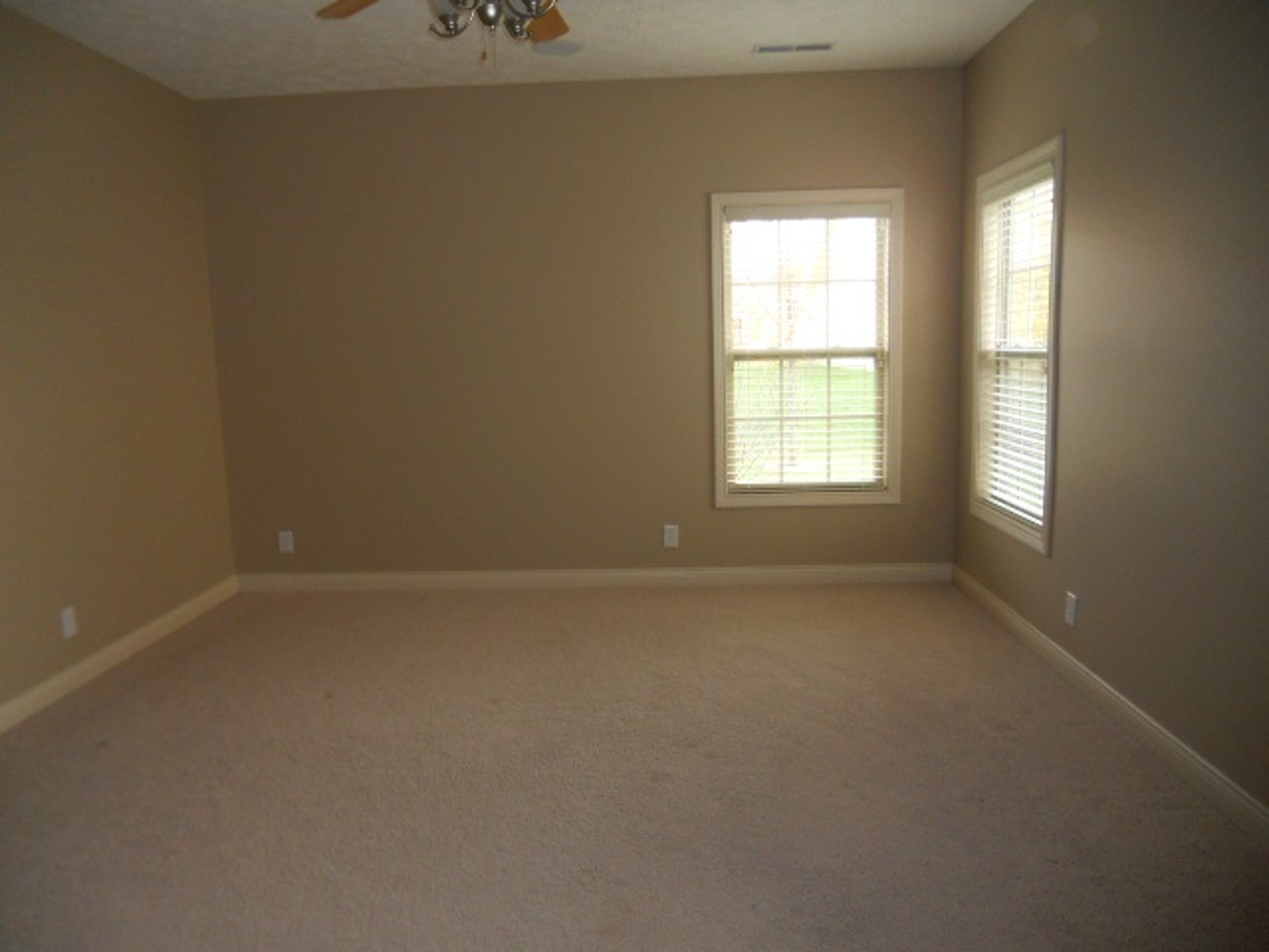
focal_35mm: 27
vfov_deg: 51.4
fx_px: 990
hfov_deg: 65.3
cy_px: 476
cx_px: 634
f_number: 3.2
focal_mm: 4.9
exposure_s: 1/25
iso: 200
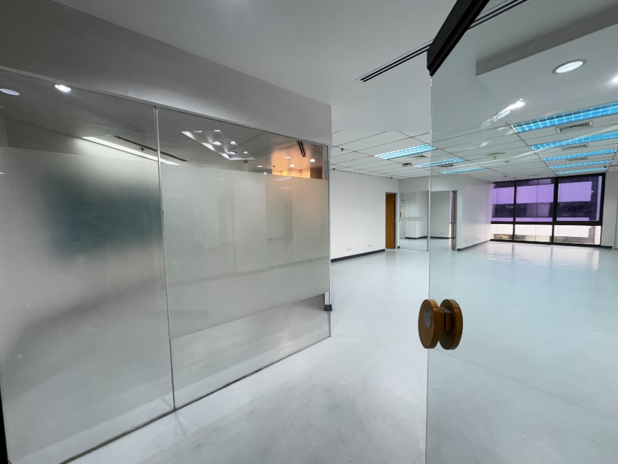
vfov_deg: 85.7
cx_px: 309
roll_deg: +1.3
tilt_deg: -3.4
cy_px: 232
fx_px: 250
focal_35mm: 14
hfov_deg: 102.1
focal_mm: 2.22
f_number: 2.2
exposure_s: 1/100
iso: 250
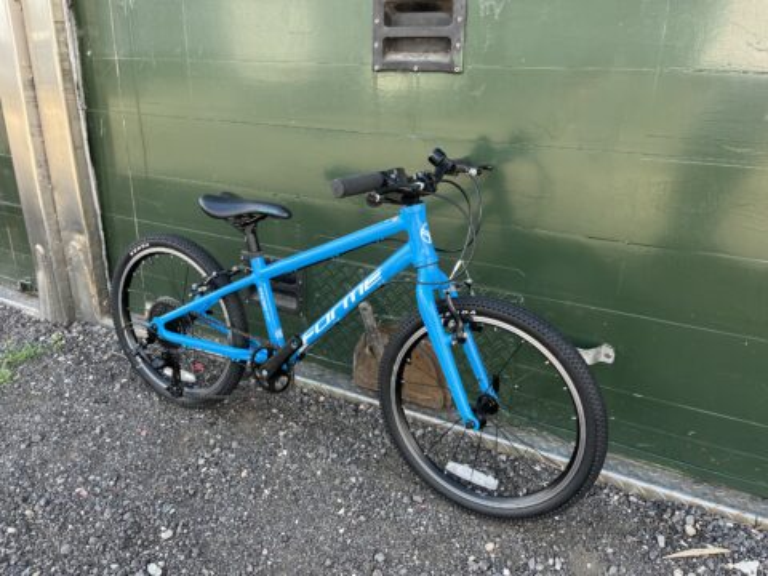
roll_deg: +1.9
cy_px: 288
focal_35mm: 26
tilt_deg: -19.5
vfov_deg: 53.1
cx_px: 384
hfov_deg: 67.3
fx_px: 577
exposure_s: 1/203
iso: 40
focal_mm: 5.1
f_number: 1.6
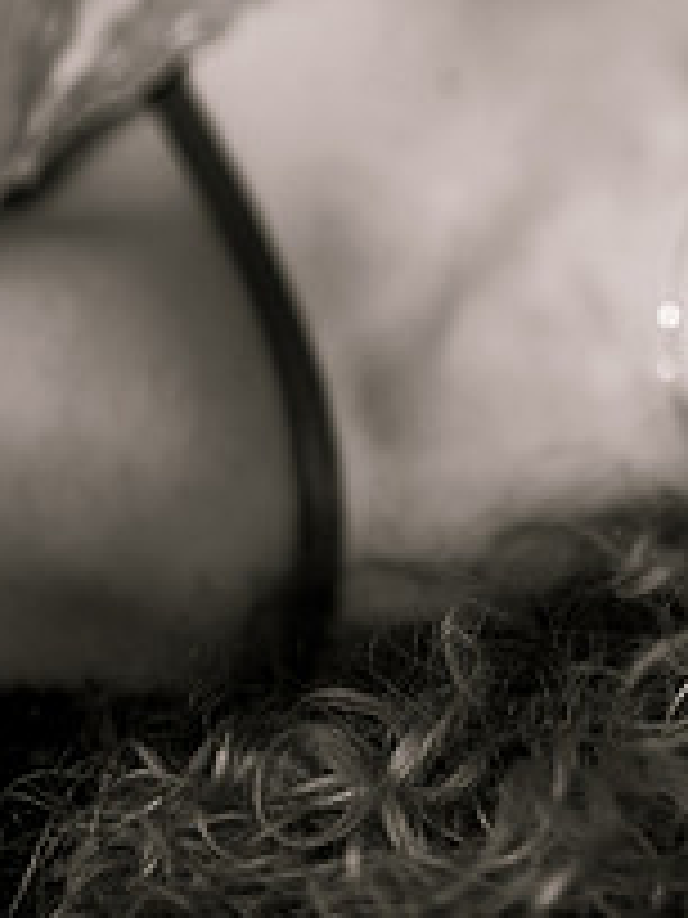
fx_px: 6148
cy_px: 218
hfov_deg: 6.4
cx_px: 881
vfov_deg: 8.5
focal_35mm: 232
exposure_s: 1/200
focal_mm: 85
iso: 500
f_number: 1.8
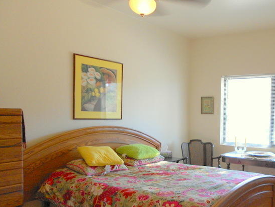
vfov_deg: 37.5
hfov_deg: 47.6
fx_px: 302
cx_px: 197
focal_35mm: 38
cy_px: 129
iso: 125
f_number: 3.2
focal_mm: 4.6
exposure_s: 1/30
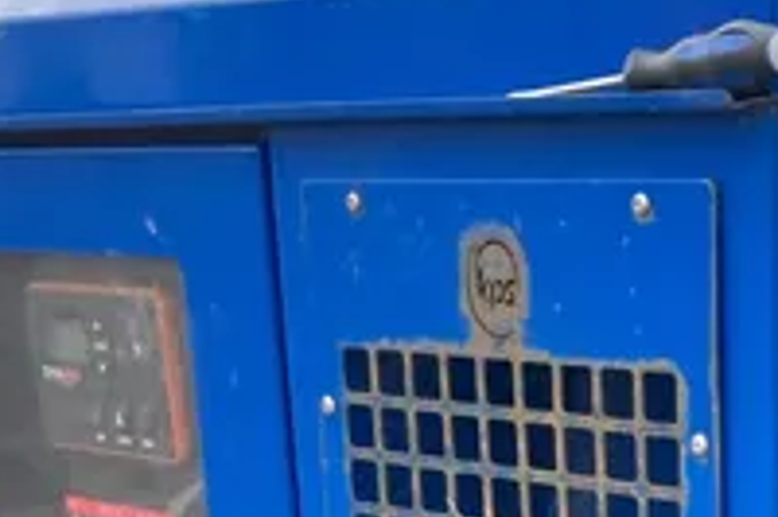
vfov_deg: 11.4
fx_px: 2310
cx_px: 611
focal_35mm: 107
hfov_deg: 18.9
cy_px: 1059
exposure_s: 1/335
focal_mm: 3.99
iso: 20
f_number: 1.8
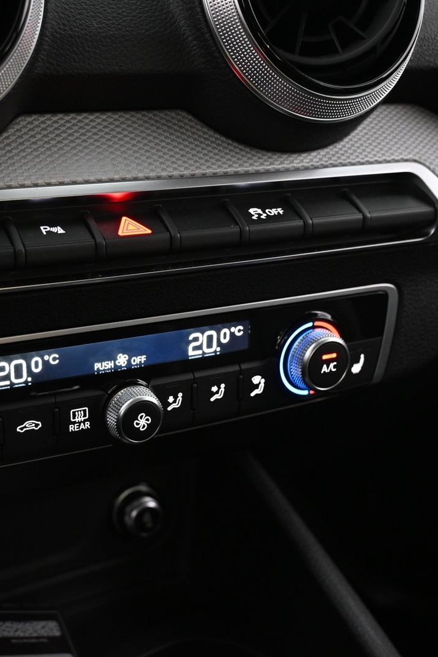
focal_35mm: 44
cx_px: 89
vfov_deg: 44.2
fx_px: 810
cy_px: 328
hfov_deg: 29.6
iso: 1600
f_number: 3.8
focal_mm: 19.5
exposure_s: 1/15
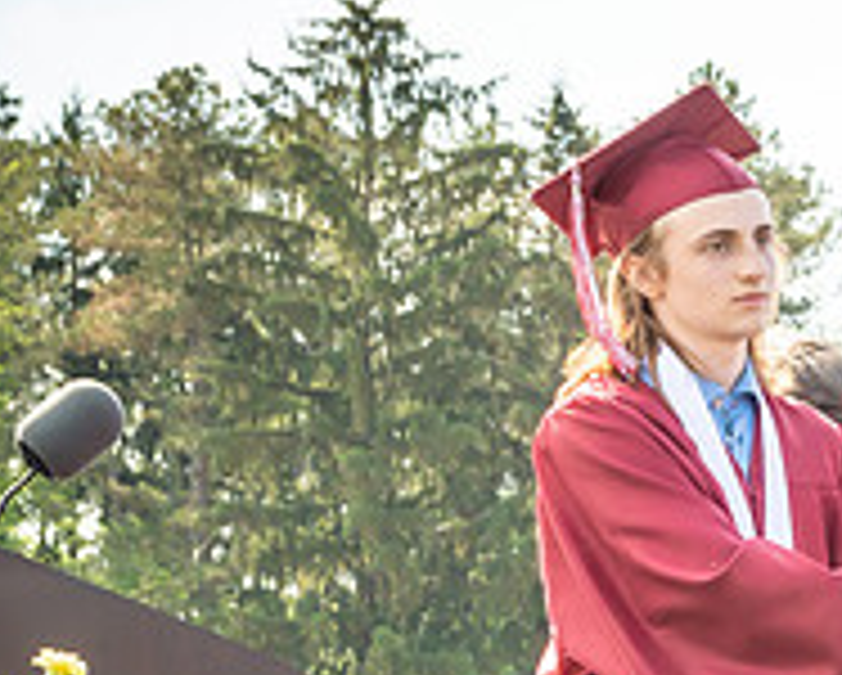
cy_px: 891
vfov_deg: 8.8
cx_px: 1110
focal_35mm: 173
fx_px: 4316
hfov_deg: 10.9
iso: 200
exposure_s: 1/500
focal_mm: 34
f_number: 7.1
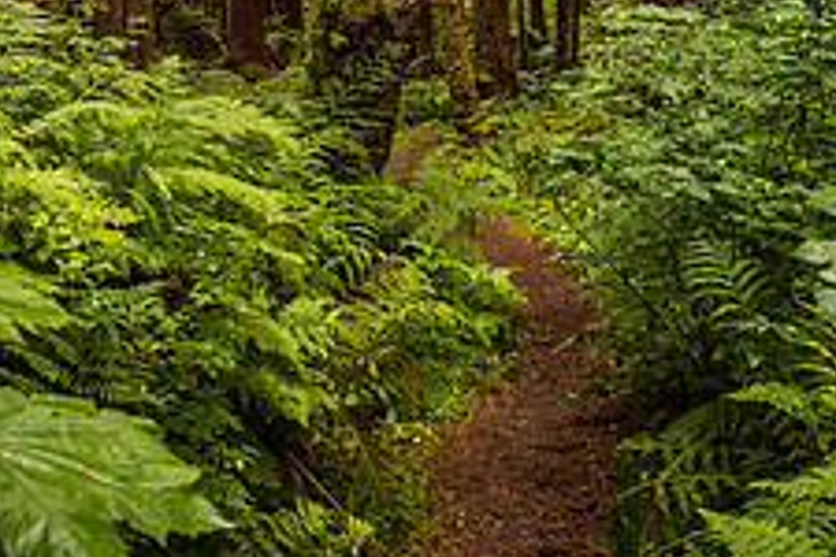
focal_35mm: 62
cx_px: 624
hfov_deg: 31.8
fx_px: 1440
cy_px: 13
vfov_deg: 21.2
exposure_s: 1/250
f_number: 2.8
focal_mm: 24
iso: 100
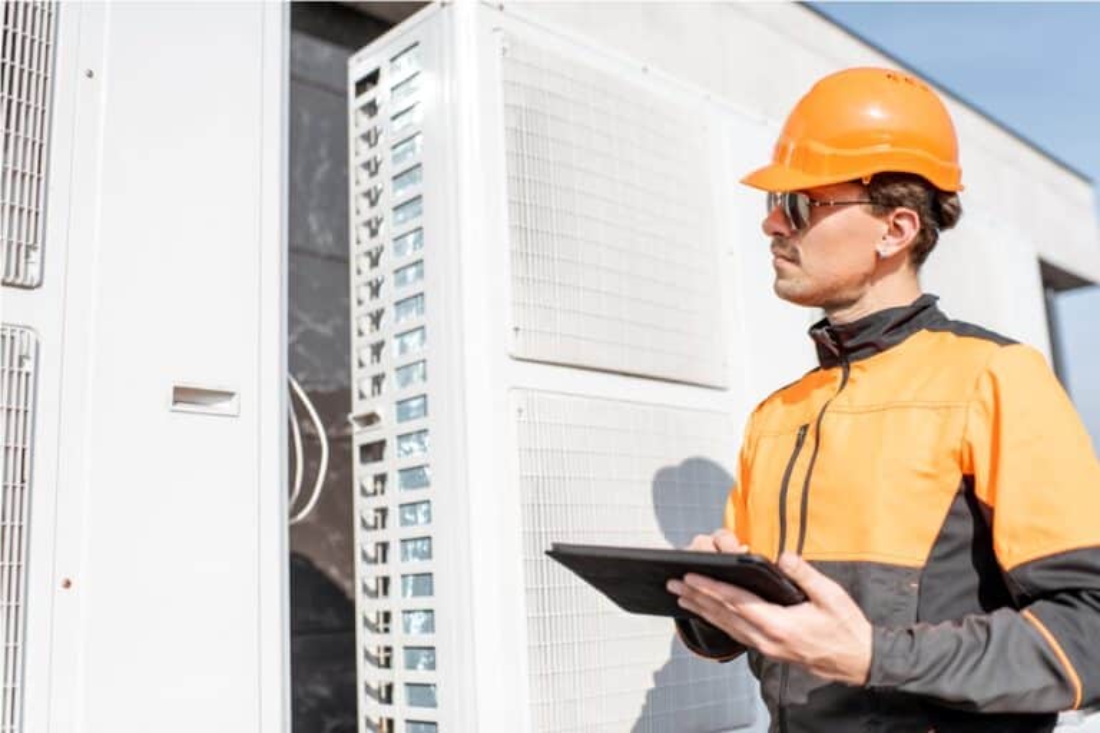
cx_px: 550
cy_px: 366
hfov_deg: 54.4
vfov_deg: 37.9
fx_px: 1069
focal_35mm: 35
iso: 200
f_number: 2.2
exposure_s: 1/6400
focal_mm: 35
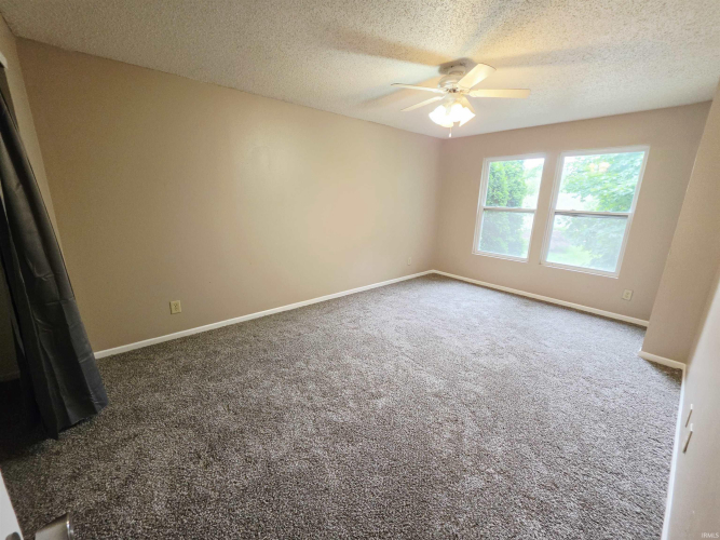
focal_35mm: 13
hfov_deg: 106.2
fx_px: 270
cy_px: 270
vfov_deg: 89.9
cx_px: 360
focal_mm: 2.2
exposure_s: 1/120
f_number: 1.9
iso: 250
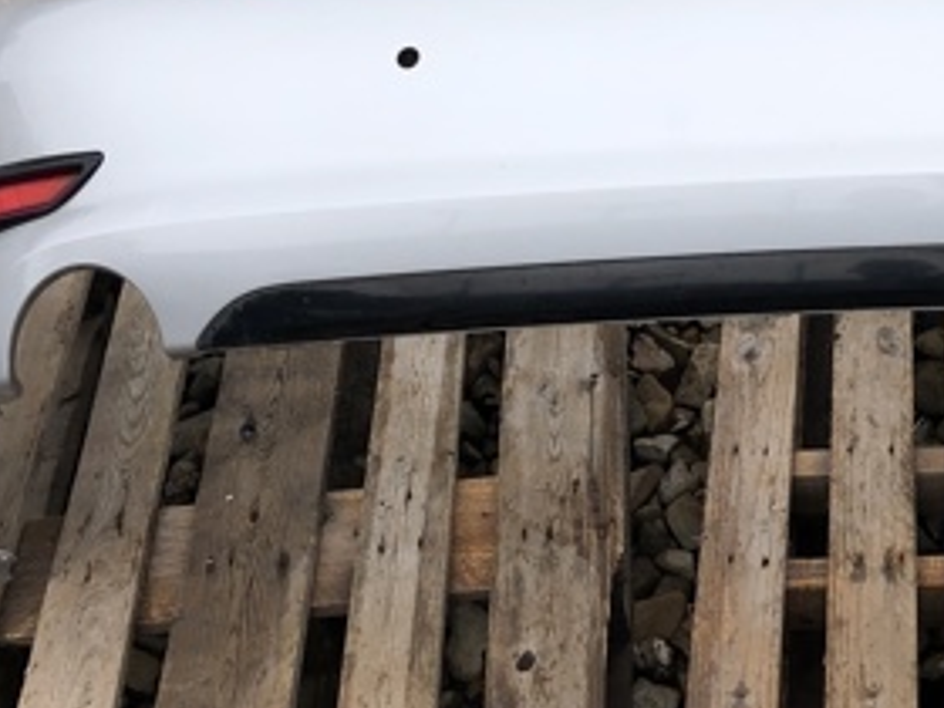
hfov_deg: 29.4
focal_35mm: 64
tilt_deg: -41.5
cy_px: 61
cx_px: 792
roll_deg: +8.6
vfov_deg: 22.3
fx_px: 1745
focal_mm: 4
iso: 20
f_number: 1.8
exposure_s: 1/1091
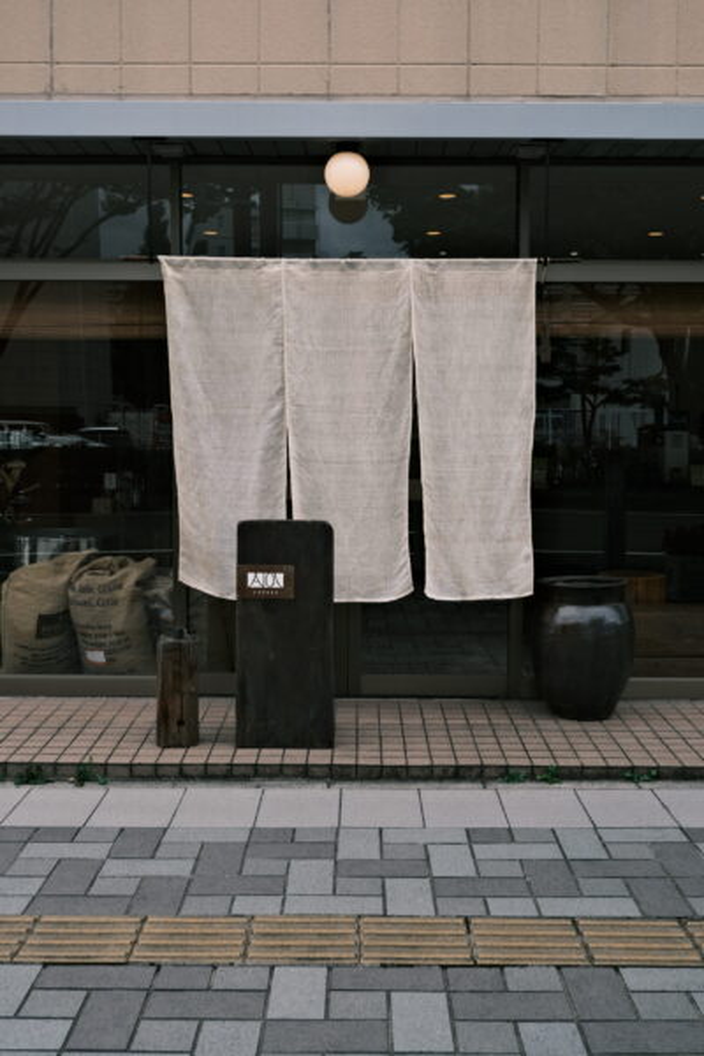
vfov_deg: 47.4
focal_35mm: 41
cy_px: 528
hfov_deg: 32.6
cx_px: 352
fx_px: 1203
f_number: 5.6
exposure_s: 1/450
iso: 160
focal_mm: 27.1
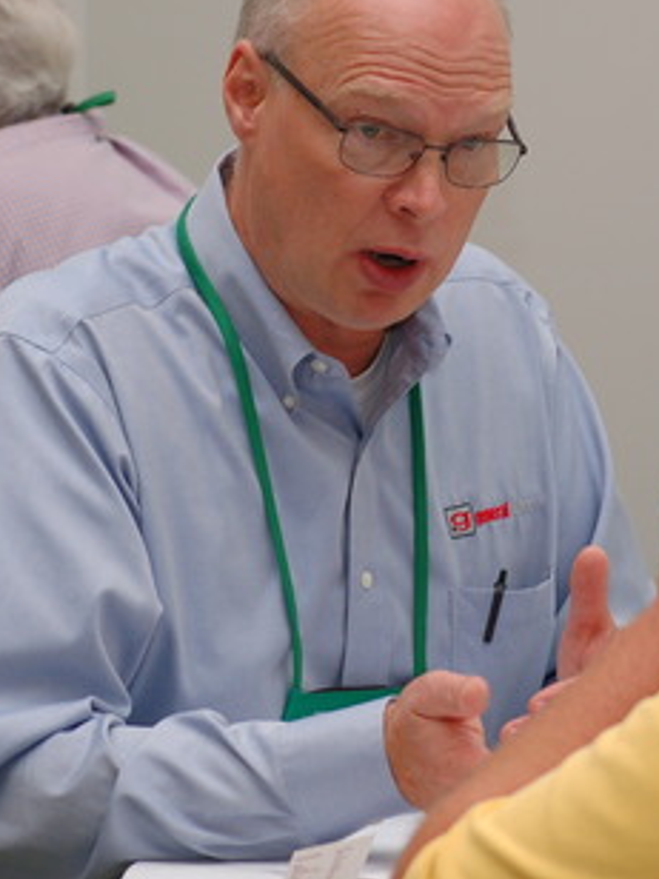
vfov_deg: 7.1
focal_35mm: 278
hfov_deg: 5.3
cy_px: 404
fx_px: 7059
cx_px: 374
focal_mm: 85
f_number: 4.5
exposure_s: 1/60
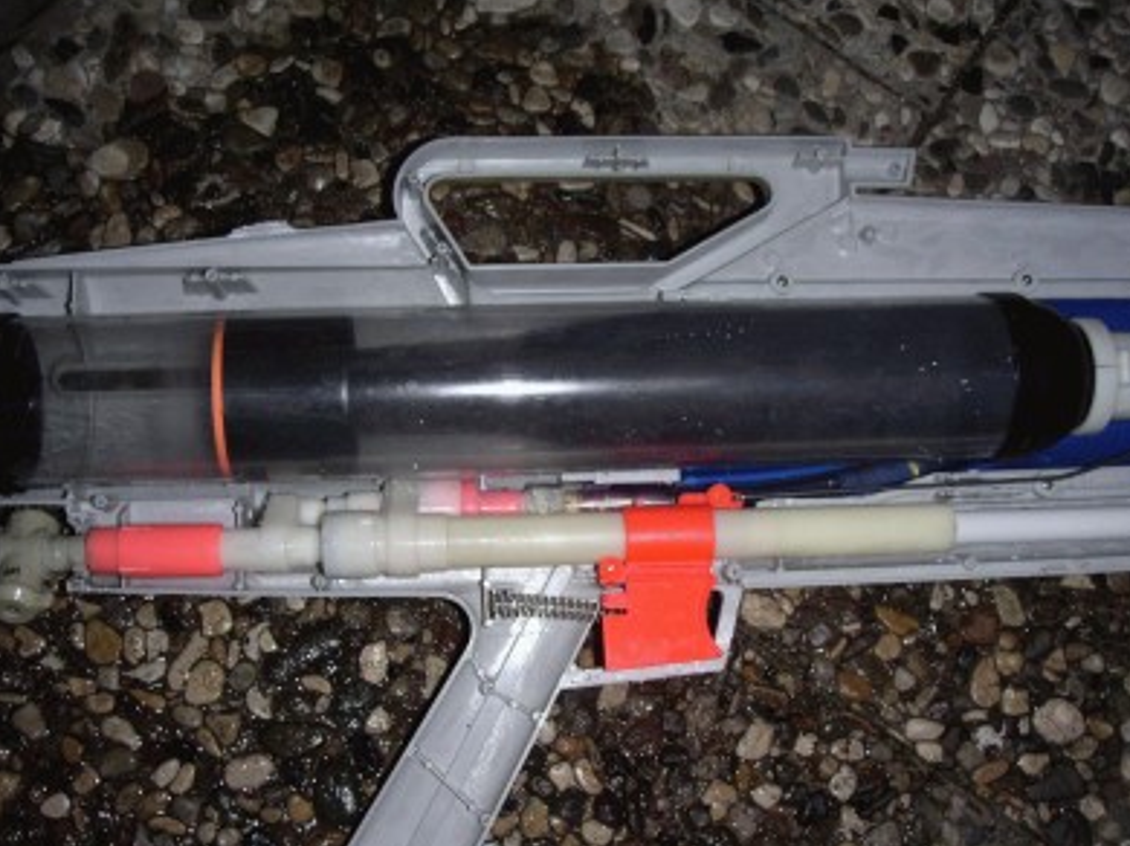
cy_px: 420
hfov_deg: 47.9
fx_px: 1272
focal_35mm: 39
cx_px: 571
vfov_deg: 36.8
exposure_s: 1/50
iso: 160
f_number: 6.6
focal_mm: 6
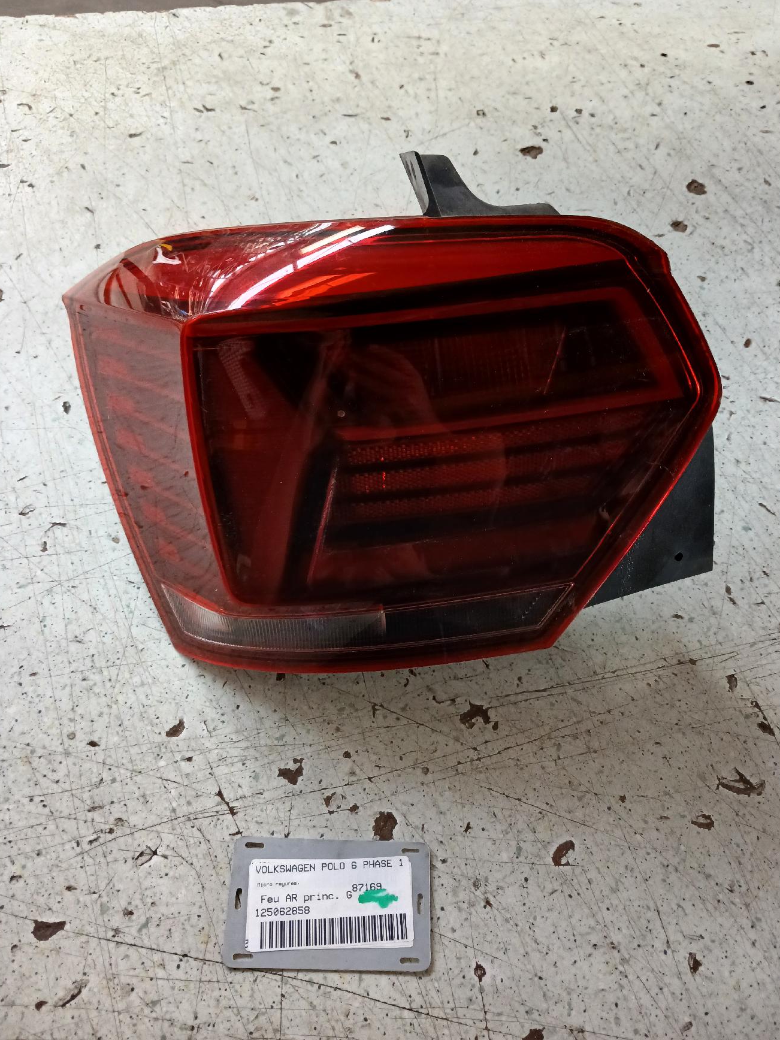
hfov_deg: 49.7
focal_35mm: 28
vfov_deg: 63.4
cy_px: 519
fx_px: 841
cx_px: 397
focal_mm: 3.98
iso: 320
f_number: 1.8
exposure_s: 1/50
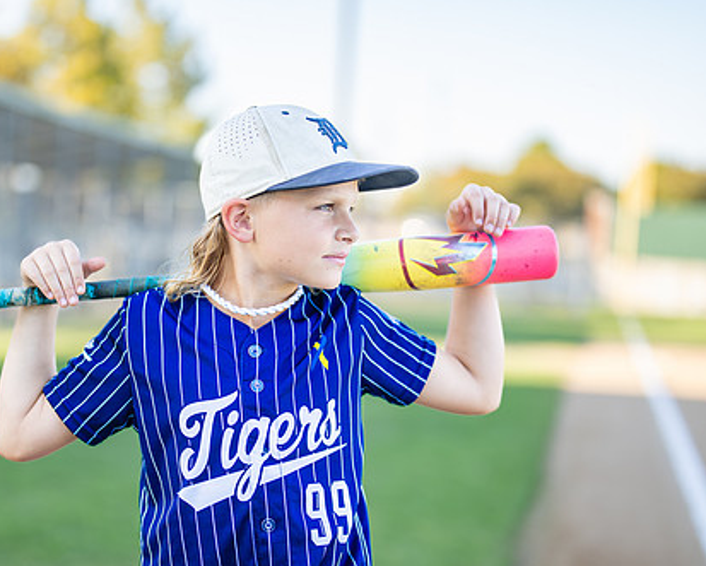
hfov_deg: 24.7
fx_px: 1610
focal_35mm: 77
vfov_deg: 19.9
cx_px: 262
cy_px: 356
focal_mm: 50
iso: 100
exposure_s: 1/1250
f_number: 1.2
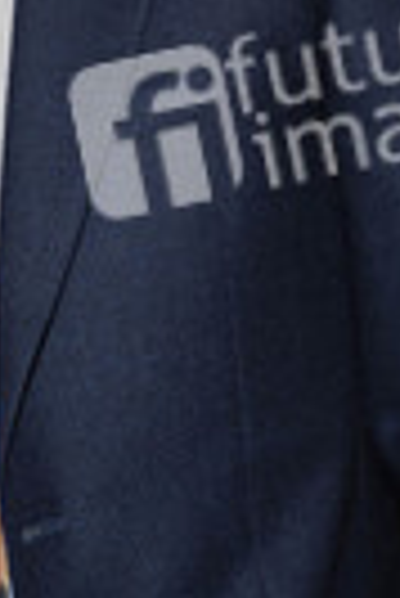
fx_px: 3042
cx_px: -108
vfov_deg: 11.0
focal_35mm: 183
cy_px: -112
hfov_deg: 7.4
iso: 800
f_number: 4
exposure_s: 1/250
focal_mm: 61
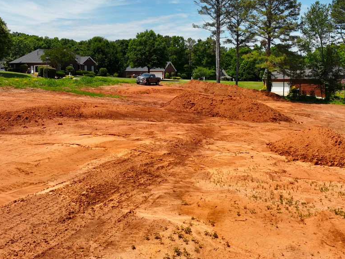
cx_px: 199
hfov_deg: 56.6
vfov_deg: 43.8
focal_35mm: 32
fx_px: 319
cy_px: 98
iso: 100
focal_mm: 12.29
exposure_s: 1/320
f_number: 2.8
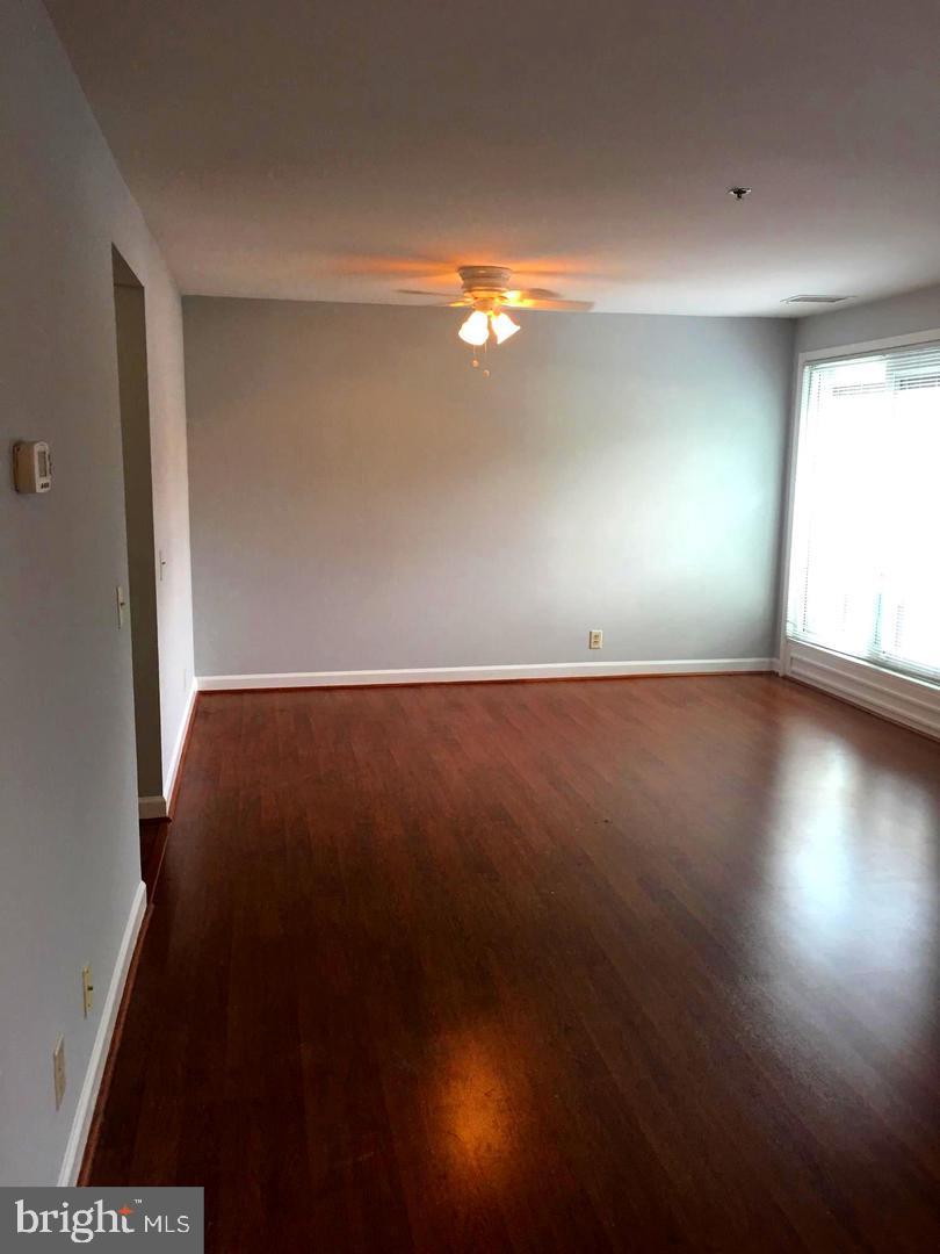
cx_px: 470
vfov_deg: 61.7
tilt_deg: -8.4
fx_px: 1050
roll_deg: -0.9
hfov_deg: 48.2
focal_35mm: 29
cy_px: 627
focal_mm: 4.15
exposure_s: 1/30
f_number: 2.2
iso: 40
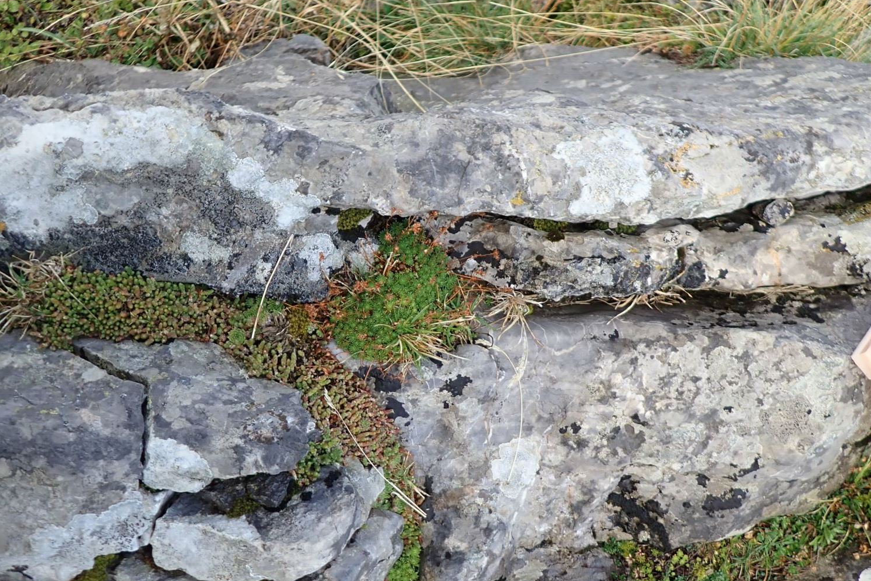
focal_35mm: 35
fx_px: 847
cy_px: 305
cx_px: 438
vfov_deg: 37.9
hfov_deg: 54.4
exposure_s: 1/80
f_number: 2
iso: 100
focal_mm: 4.5
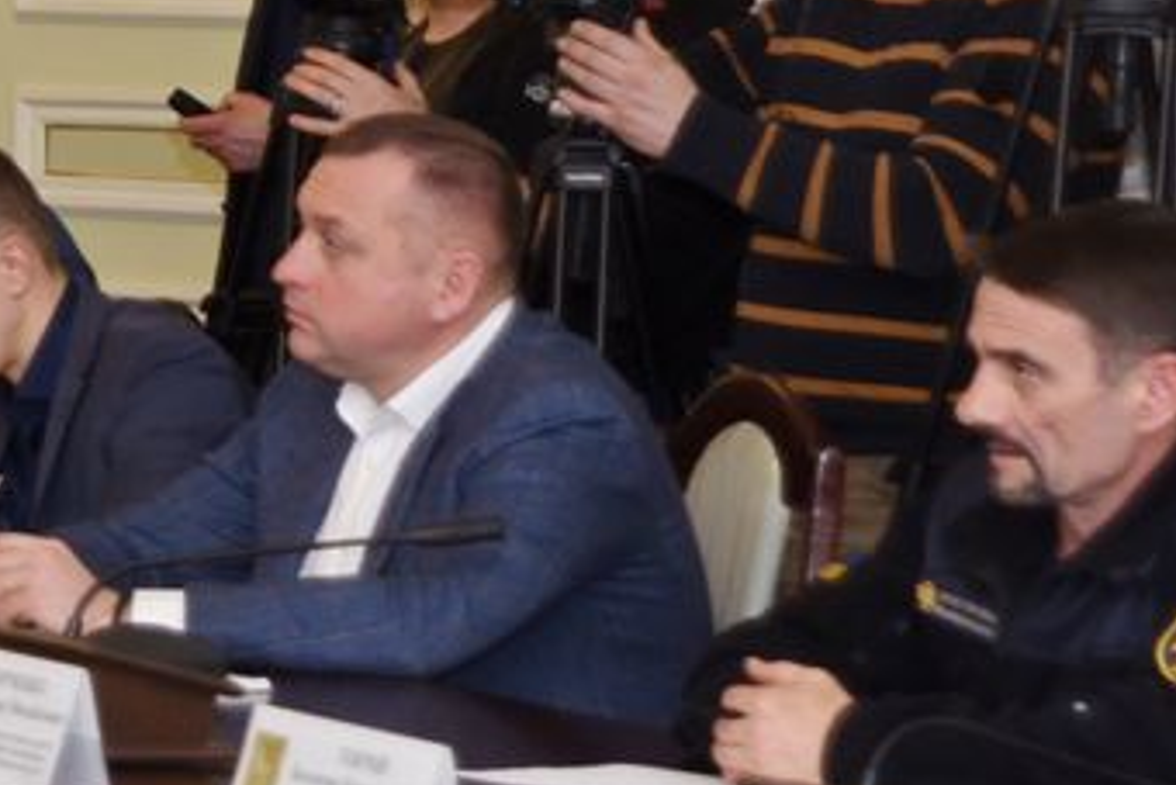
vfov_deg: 5.6
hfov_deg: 8.0
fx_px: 8072
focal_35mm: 247
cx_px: -965
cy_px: 372
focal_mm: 60
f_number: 5
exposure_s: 1/200
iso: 1000
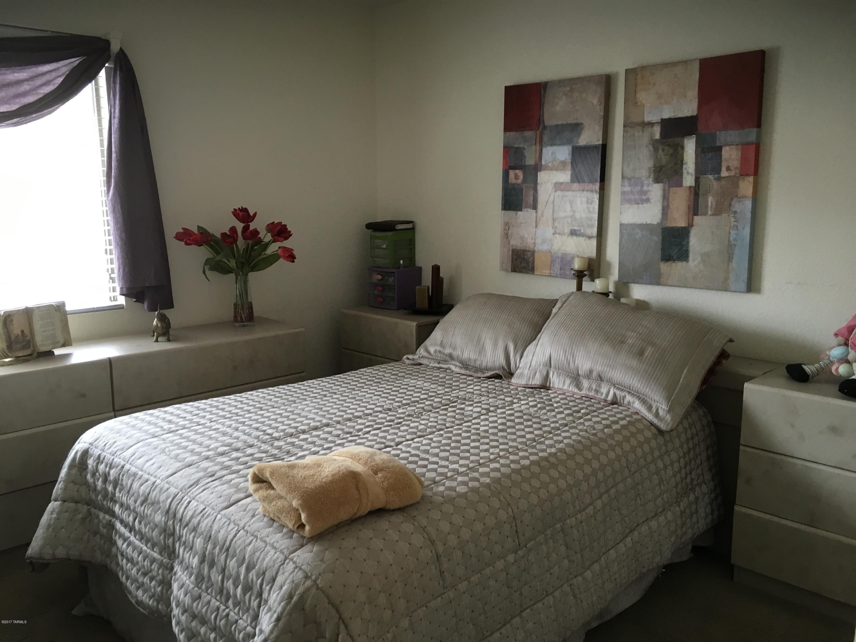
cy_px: 321
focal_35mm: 29
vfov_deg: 48.2
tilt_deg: -10.4
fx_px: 717
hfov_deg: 61.7
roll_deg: -0.1
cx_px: 428
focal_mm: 4.15
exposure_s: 1/30
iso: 80
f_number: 2.2
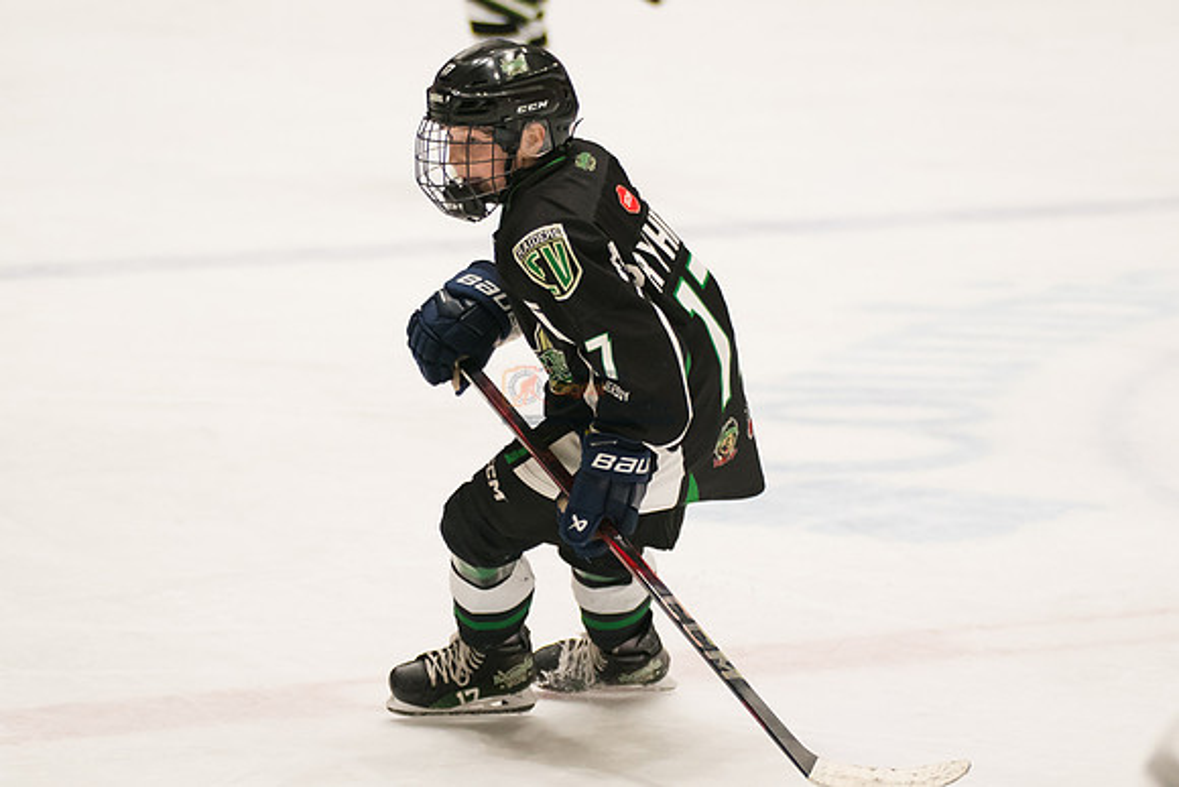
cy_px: 291
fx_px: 7428
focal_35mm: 227
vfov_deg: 6.1
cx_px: 590
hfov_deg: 9.1
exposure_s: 1/1000
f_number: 3.2
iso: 3200
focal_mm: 120
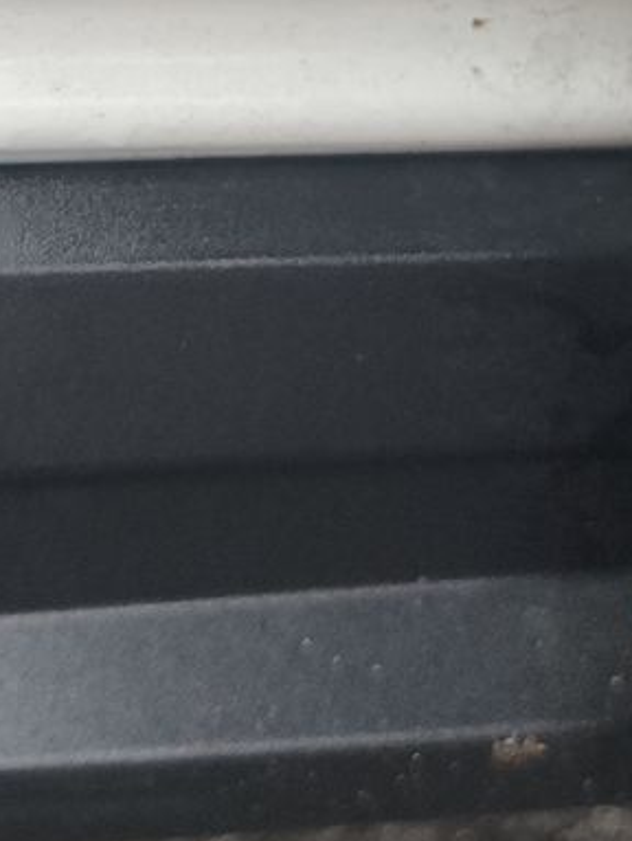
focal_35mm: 72
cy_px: 70
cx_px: 338
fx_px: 1750
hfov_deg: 20.5
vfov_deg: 26.1
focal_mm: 6.4
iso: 269
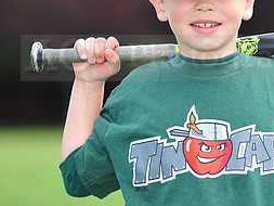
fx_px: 3049
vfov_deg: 3.9
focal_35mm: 385
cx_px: 203
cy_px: 49
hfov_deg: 5.1
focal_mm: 175
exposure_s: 1/1000
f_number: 4
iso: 400
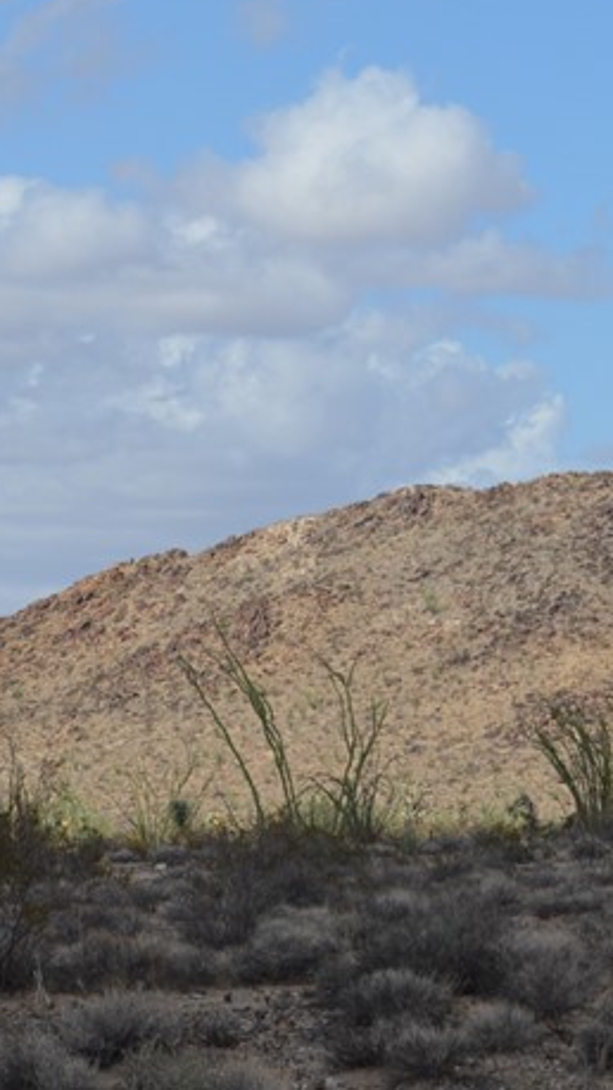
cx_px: 893
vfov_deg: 10.5
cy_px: 406
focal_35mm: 204
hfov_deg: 5.9
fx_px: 5905
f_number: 7.1
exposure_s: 1/2000
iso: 400
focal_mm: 55
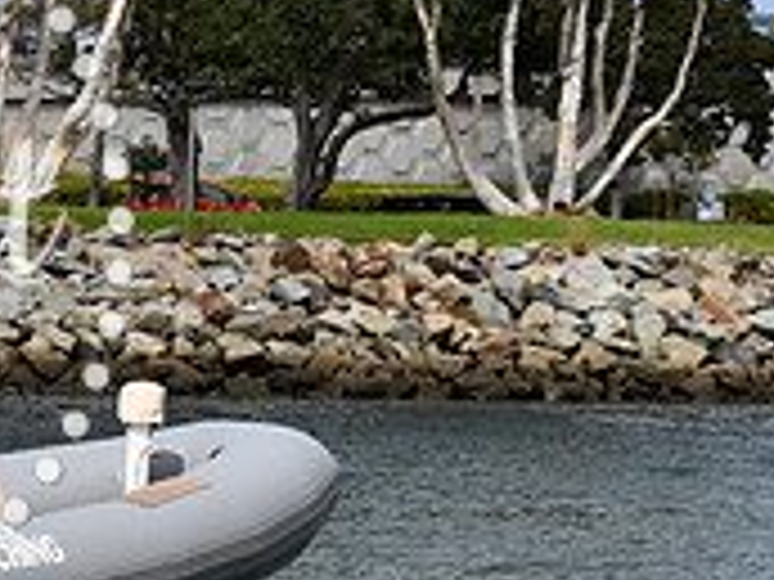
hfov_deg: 7.3
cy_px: 227
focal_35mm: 266
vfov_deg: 5.6
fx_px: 5948
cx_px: -297
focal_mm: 55
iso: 100
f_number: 9
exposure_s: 1/400
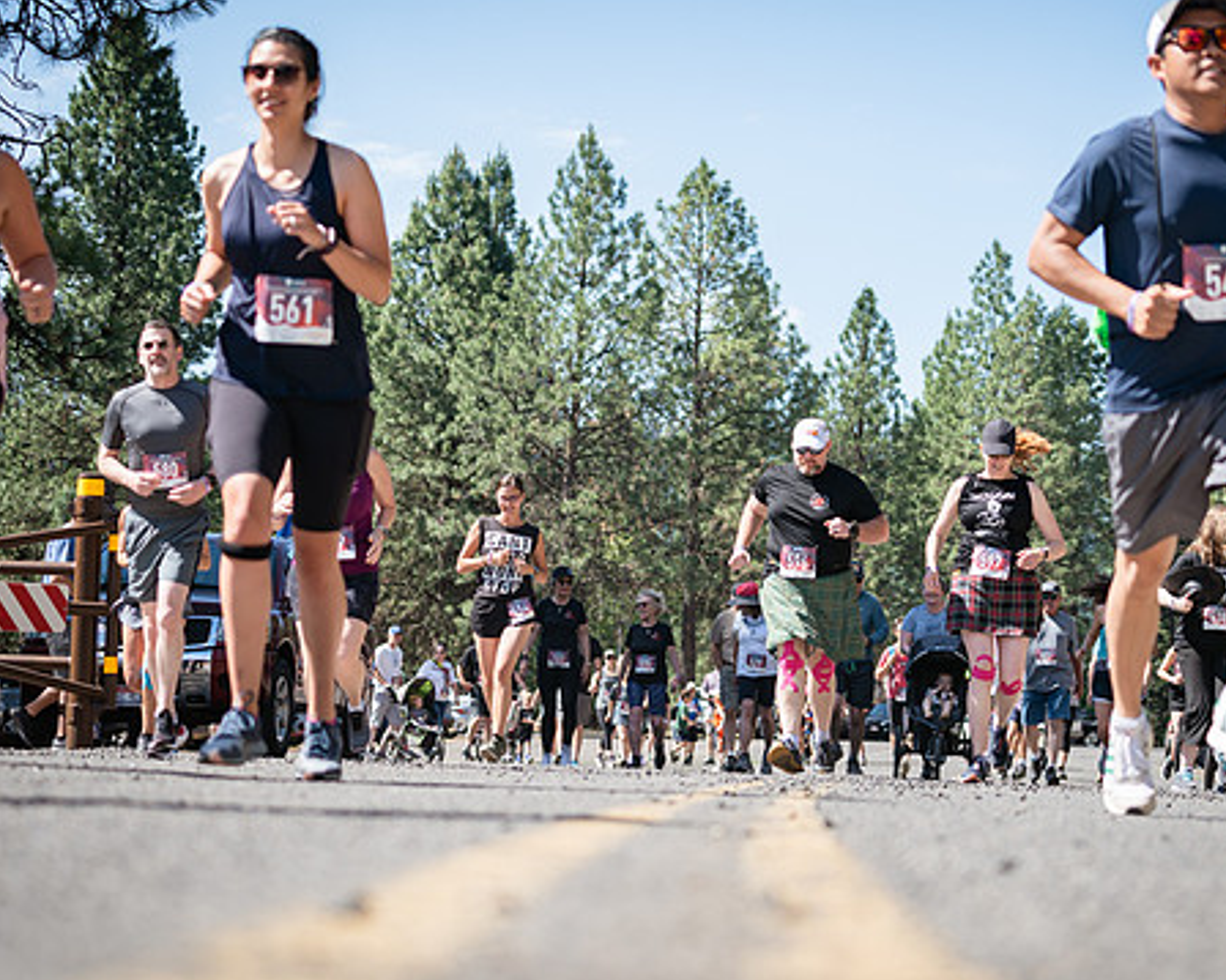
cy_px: 459
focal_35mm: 90
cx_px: 725
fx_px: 3264
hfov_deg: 21.2
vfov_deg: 17.1
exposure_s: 1/500
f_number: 4
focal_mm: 74
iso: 125
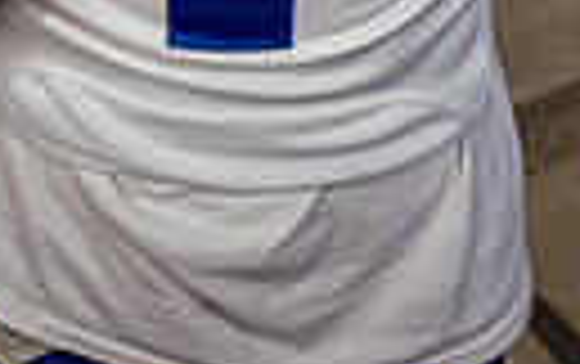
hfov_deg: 23.9
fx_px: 1345
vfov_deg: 12.0
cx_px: 108
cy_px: -539
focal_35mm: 85
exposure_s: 1/250
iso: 50
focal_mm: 24
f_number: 8
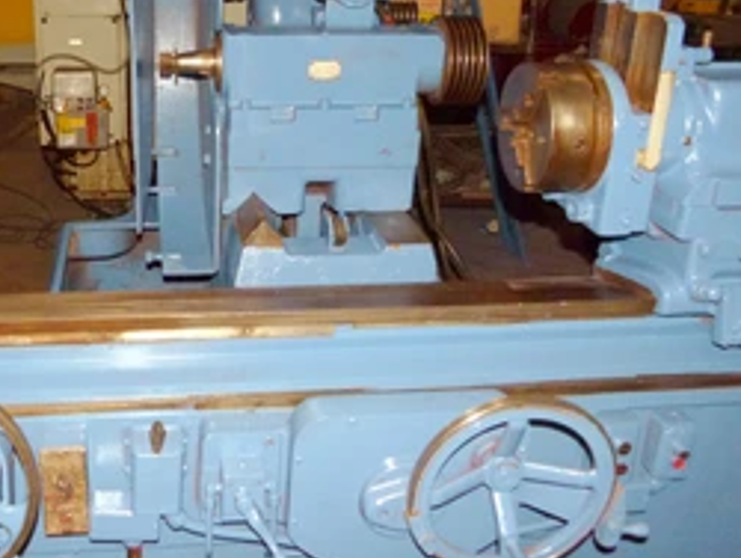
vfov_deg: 35.8
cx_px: 234
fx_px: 857
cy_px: 202
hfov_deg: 45.9
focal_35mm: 40
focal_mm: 4.5
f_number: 2.8
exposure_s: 1/160
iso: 250
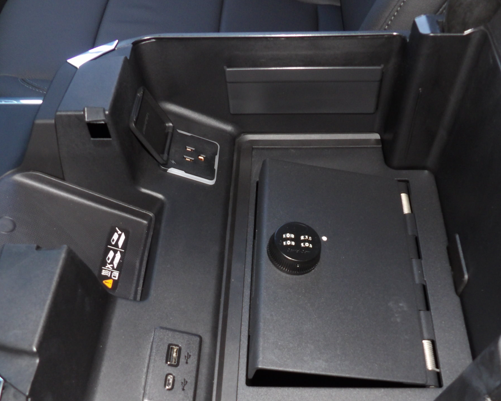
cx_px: 268
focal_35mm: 34
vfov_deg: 42.9
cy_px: 259
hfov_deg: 52.8
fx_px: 504
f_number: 3.2
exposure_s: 1/33
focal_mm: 4.3
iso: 200
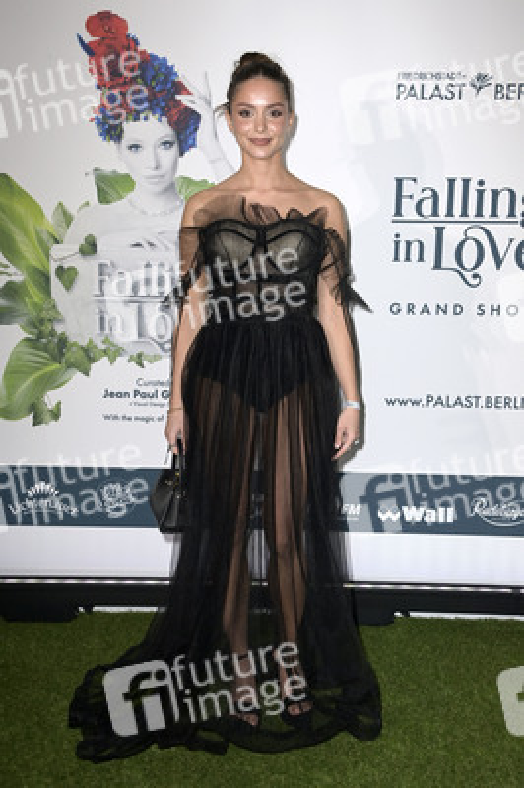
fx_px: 1050
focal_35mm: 48
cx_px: 262
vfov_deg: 41.1
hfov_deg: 28.0
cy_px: 394
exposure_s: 1/250
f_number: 6.3
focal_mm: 48
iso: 640
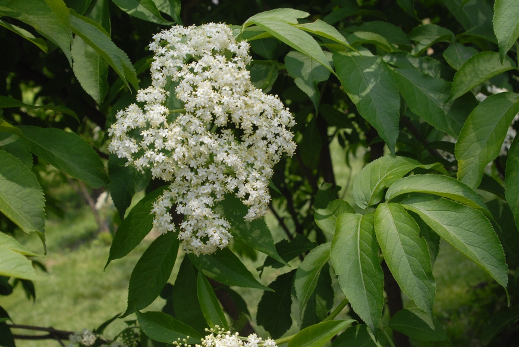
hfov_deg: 32.6
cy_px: 179
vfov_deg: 22.1
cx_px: 262
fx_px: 889
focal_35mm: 62
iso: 400
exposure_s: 1/320
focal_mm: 35
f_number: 9
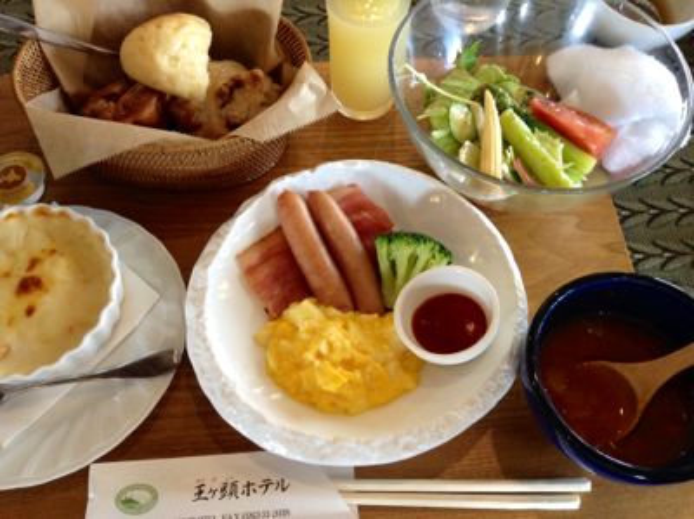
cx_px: 347
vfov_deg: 42.9
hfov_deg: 55.4
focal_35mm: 33
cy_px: 260
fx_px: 661
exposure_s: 1/24
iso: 100
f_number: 2.4
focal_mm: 3.3
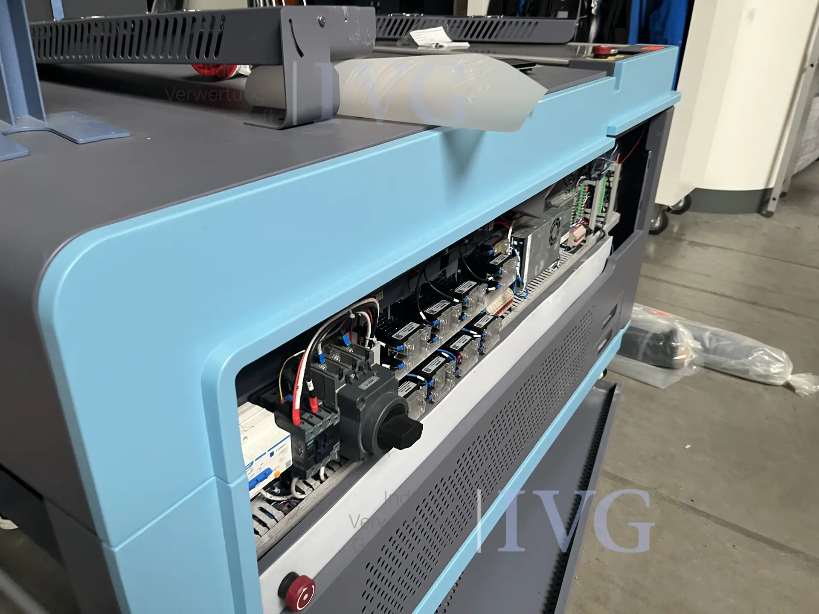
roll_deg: -2.9
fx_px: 615
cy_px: 307
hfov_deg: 67.3
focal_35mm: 26
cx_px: 410
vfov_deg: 53.1
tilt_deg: -28.7
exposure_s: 1/60
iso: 125
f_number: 1.6
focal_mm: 5.1
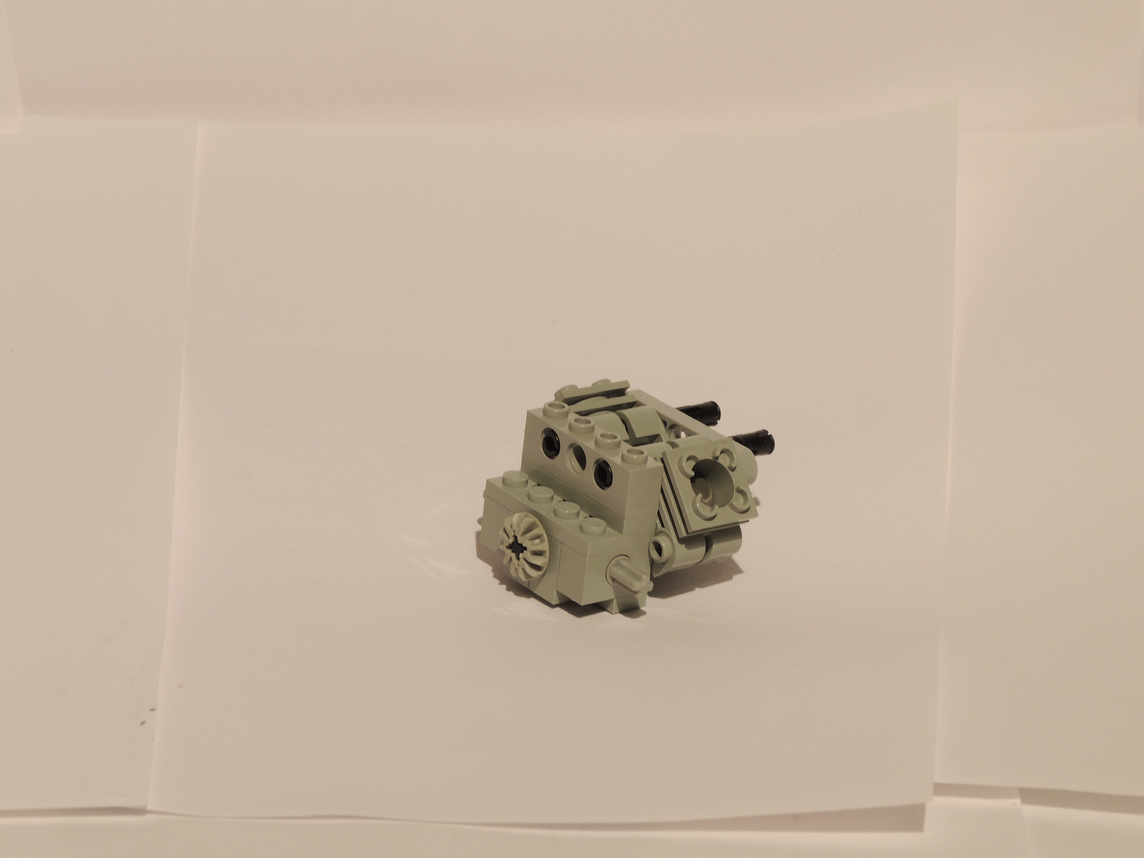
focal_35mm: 135
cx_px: 572
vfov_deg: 11.0
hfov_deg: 14.6
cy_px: 429
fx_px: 4462
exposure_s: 1/2.5
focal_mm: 24
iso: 100
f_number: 6.8
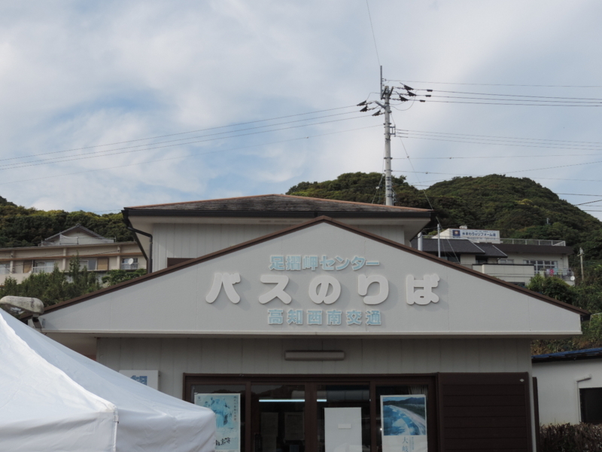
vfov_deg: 29.1
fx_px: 870
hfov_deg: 38.2
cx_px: 301
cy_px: 226
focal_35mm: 50
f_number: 3.6
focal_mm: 8.9
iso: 80
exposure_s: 1/800
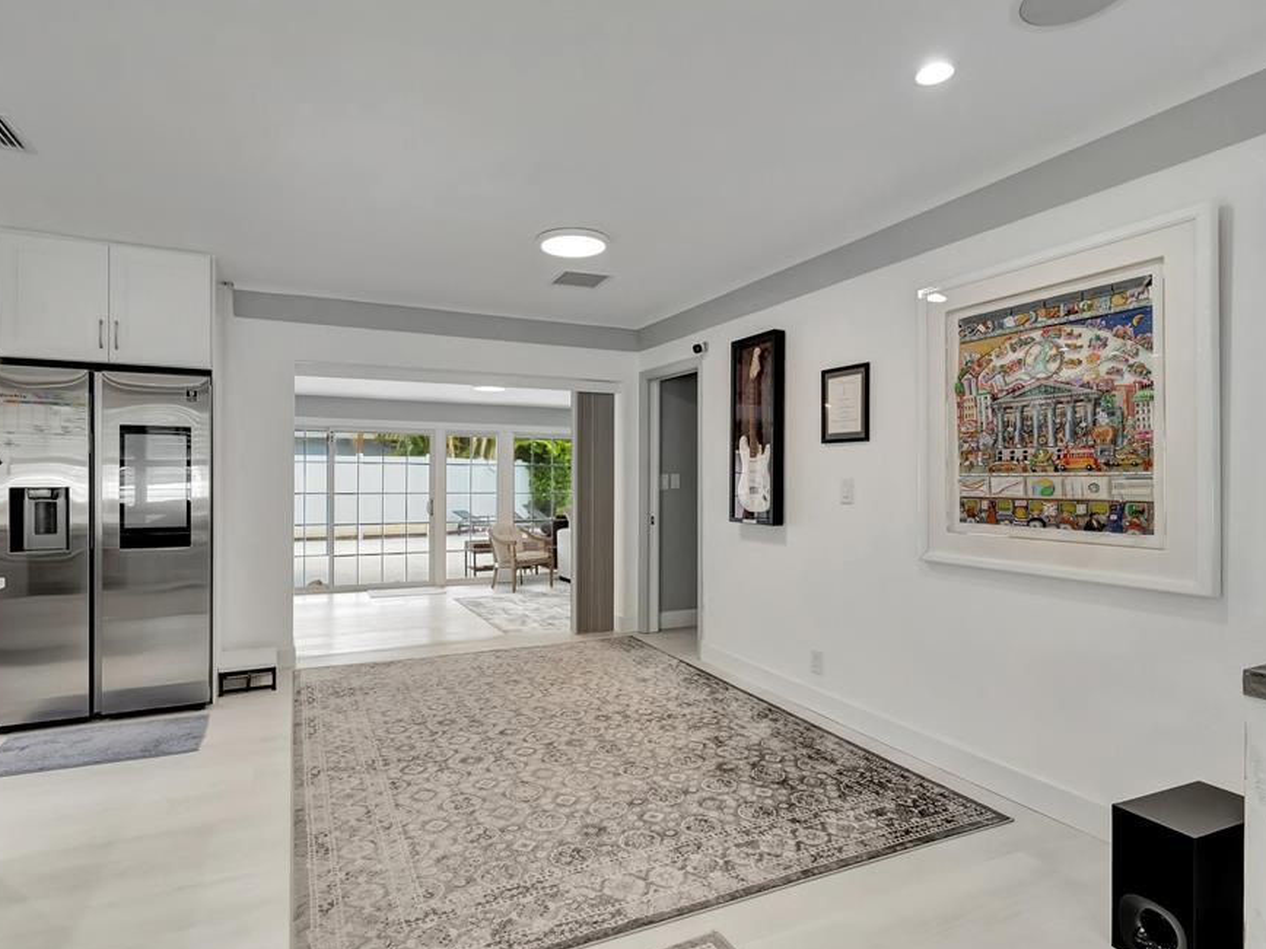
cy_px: 484
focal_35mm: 17
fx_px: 622
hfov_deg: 91.0
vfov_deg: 74.7
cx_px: 610
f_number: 8
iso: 1000
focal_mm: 10
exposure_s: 1/40
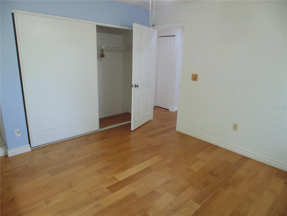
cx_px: 144
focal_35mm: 22
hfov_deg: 76.4
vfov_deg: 61.1
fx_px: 182
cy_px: 108
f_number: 3.1
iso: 160
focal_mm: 4
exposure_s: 1/30
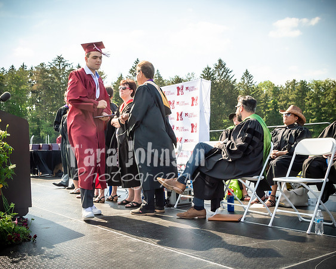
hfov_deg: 46.5
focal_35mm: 39
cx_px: 155
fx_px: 391
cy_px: 152
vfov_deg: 37.9
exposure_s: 1/500
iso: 200
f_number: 7.1
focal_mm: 17
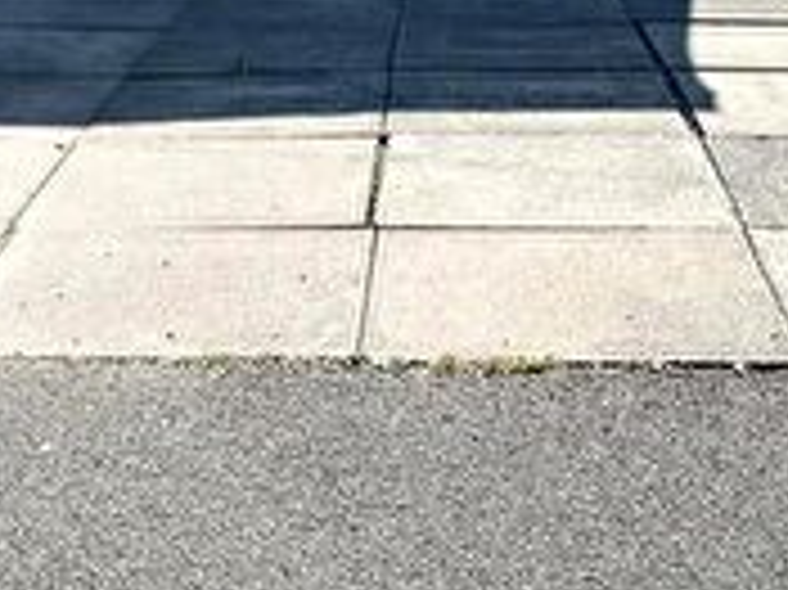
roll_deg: +0.8
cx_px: 437
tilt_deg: +4.4
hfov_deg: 34.3
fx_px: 1274
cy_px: -390
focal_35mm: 56
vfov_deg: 20.6
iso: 40
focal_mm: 2.22
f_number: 2.2
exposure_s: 1/1024
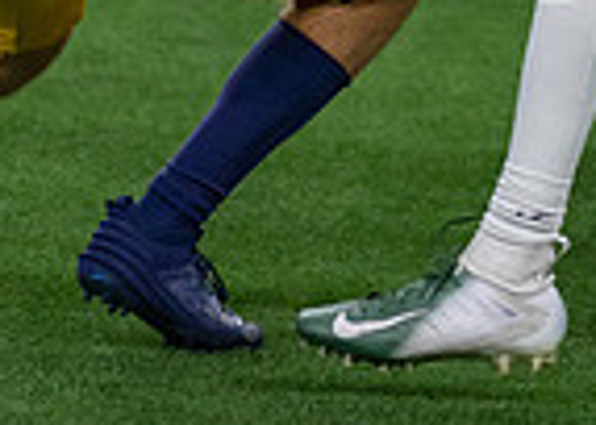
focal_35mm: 487
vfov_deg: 2.9
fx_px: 8240
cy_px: -350
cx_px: 588
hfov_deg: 4.1
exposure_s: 1/1000
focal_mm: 111
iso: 2000
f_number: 2.8
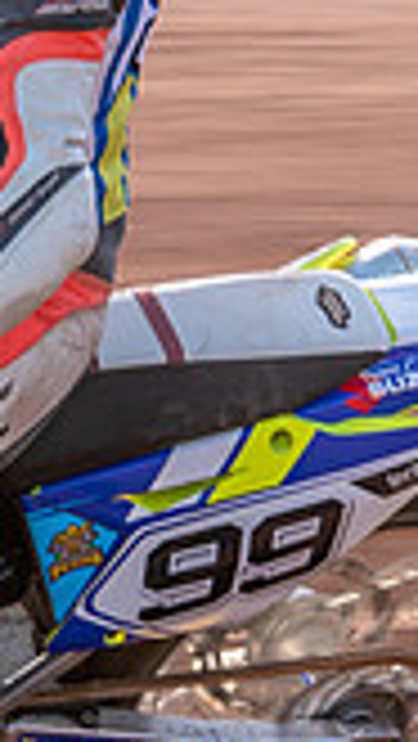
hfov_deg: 1.7
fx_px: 14146
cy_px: 414
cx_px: 7
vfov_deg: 3.0
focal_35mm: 719
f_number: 8
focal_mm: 140
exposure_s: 1/125
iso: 160
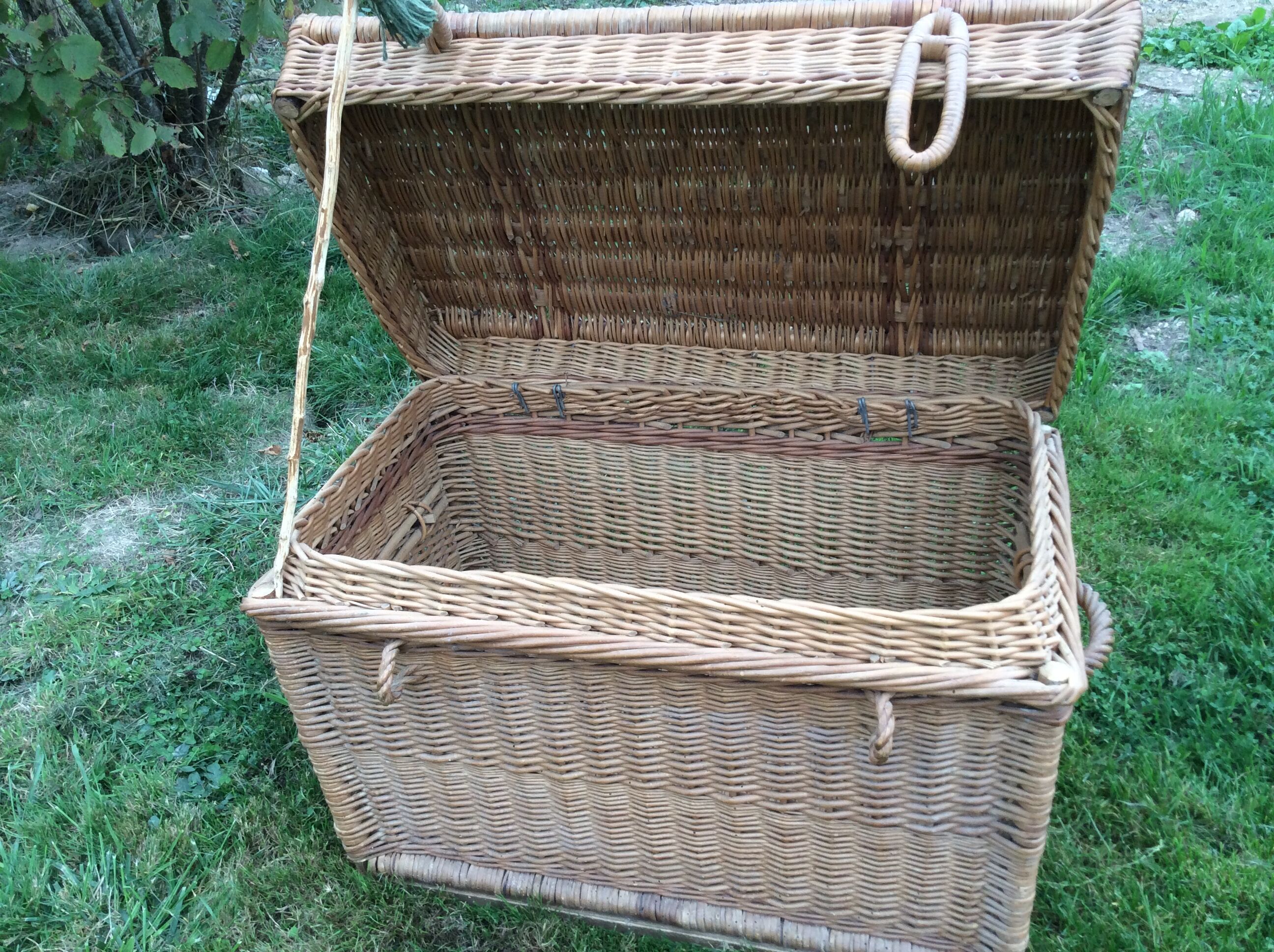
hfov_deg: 56.9
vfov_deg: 44.1
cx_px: 637
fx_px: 1176
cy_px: 476
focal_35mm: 32
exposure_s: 1/100
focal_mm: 3.3
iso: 50
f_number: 2.4
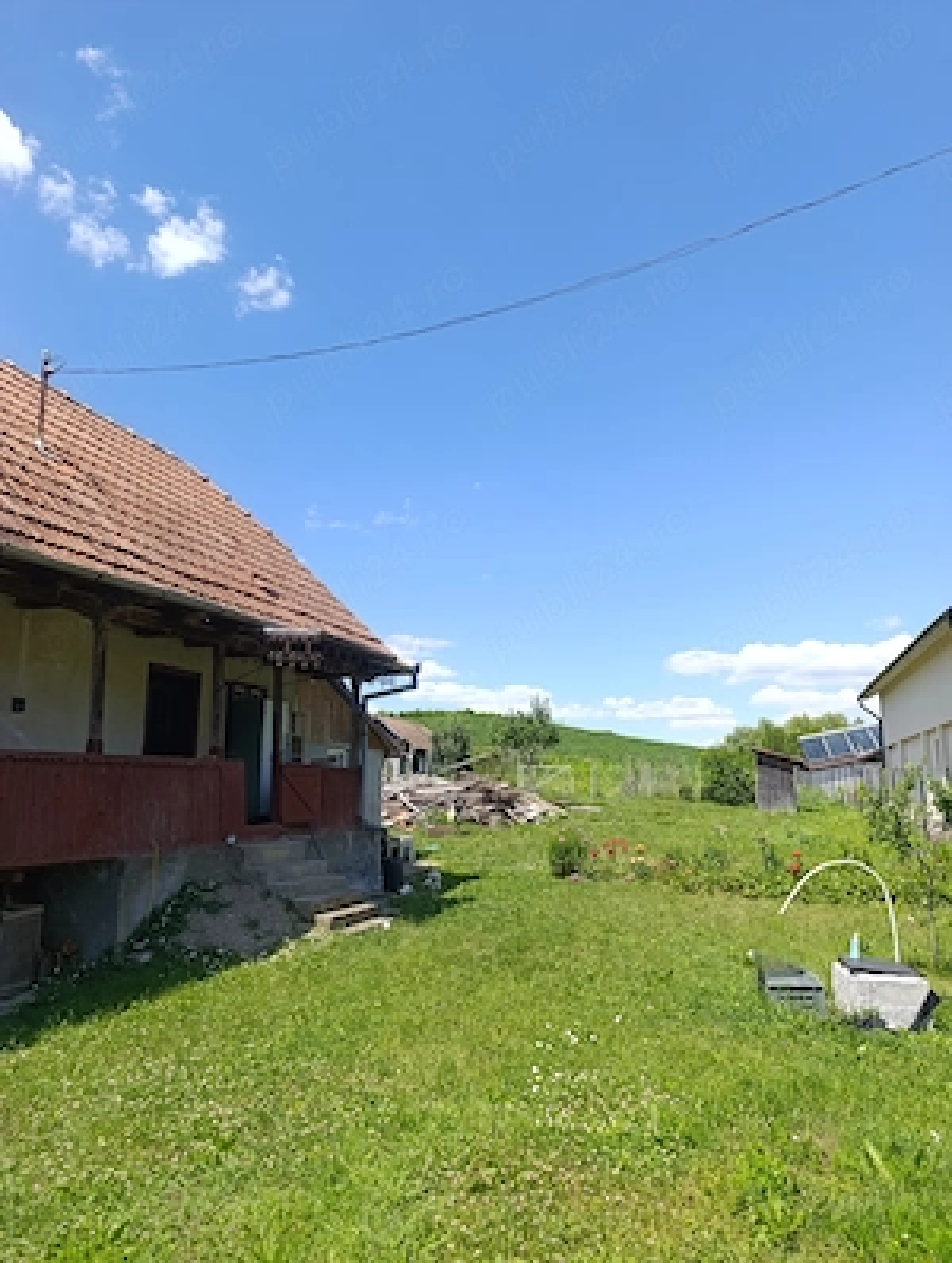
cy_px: 632
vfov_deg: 73.8
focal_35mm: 23
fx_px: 841
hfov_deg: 59.0
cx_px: 476
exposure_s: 1/413
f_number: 1.6
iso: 50
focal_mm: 6.14
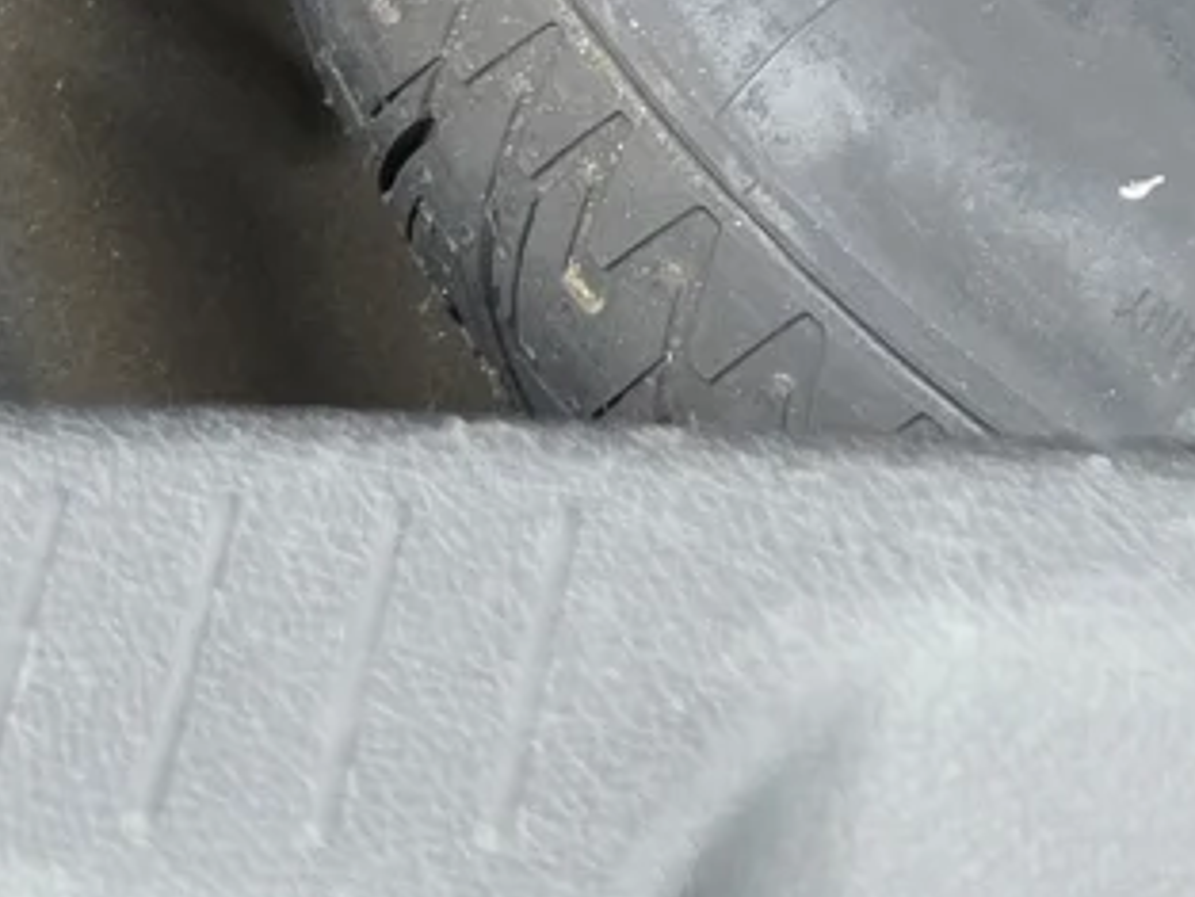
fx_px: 4869
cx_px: 1951
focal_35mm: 141
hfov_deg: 13.0
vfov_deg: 9.7
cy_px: -985
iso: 200
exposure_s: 1/180
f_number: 1.7
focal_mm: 6.3
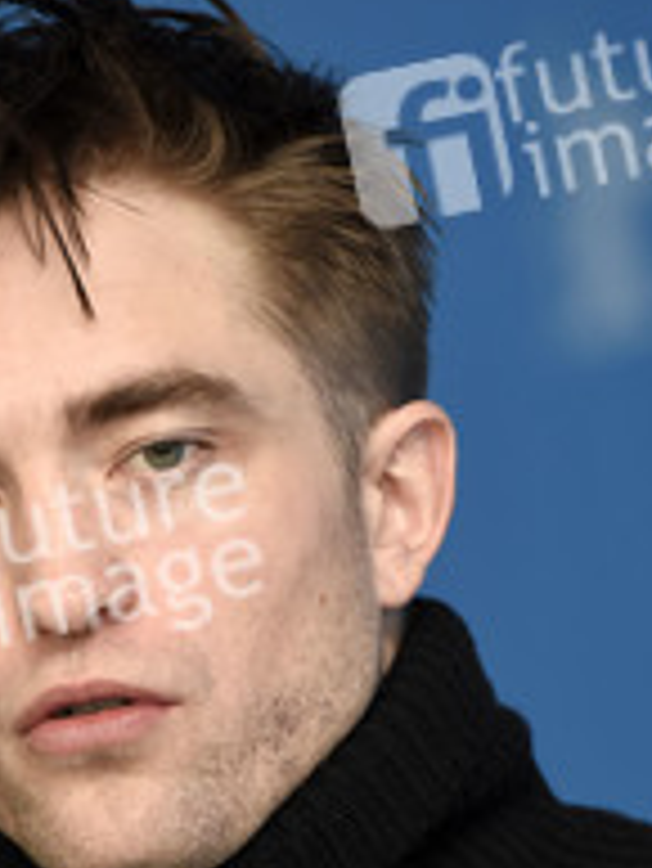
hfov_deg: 2.6
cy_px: 796
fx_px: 14249
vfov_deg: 3.5
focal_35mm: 568
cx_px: 162
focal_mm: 190
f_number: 3.5
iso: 800
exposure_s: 1/320
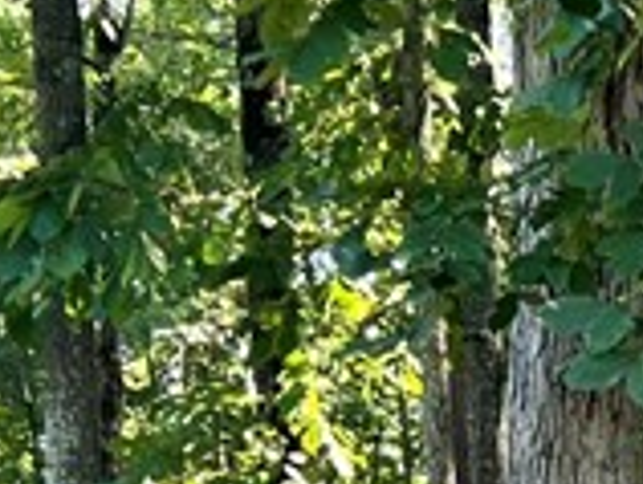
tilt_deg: +3.6
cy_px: 773
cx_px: 1188
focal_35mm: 168
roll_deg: -0.6
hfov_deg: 10.9
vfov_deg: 8.6
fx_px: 3125
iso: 40
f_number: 1.5
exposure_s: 1/144
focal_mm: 5.7
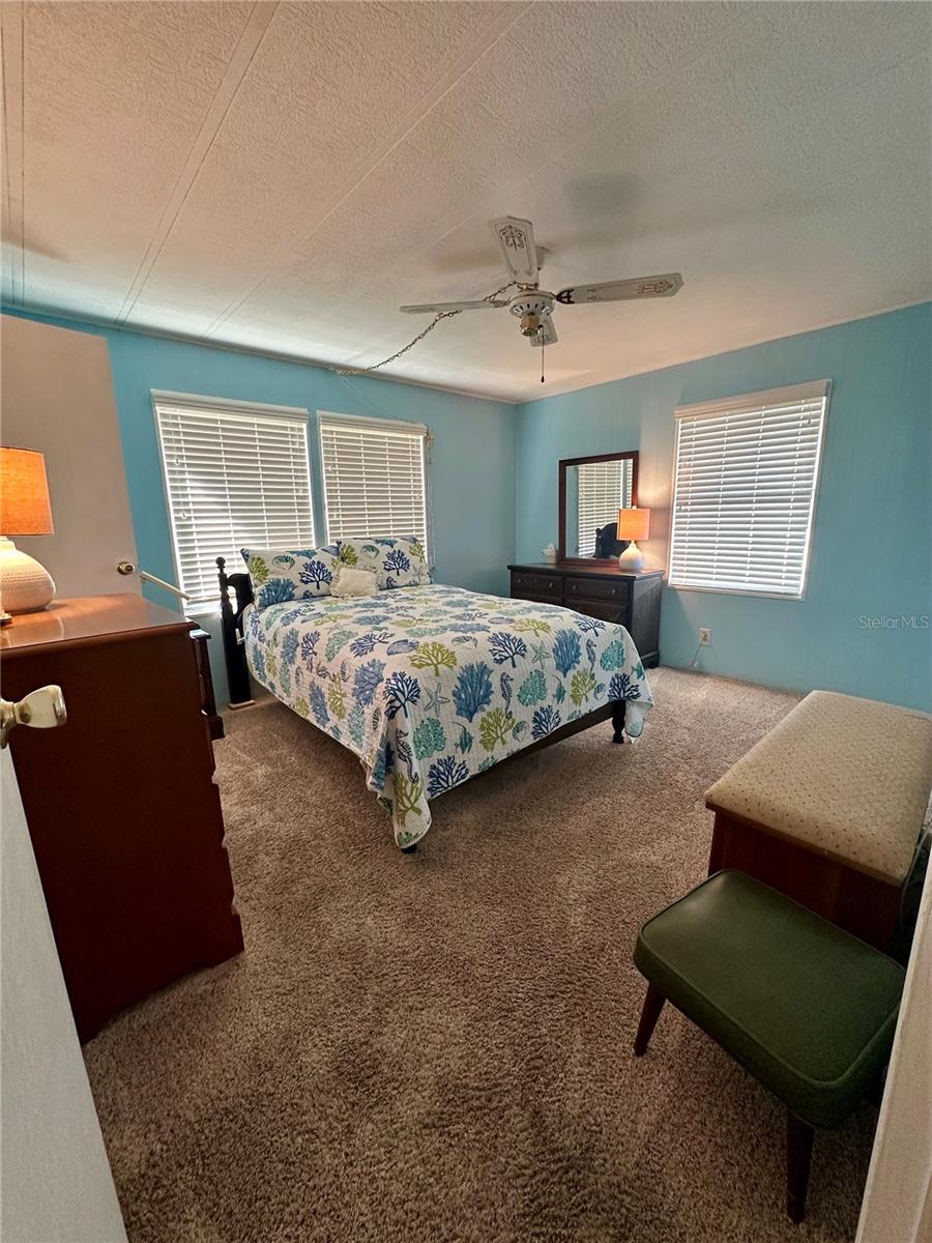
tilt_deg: -11.2
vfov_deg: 102.1
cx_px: 466
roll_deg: +0.6
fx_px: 503
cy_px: 622
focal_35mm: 14
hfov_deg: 85.7
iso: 250
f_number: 2.2
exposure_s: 1/60
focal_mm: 2.22
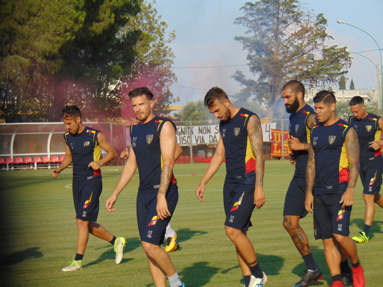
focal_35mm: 164
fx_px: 1815
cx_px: 192
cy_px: 144
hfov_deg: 12.0
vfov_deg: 9.1
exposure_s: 1/500
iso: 80
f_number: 4
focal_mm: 29.5
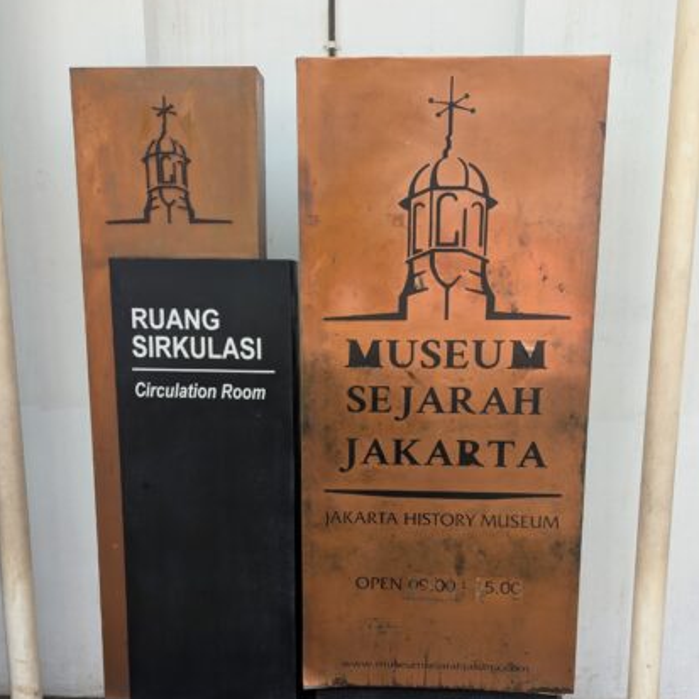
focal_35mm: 29
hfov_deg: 55.6
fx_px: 663
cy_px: 377
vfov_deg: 55.6
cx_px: 356
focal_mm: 6.81
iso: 44
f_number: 1.85
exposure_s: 1/293
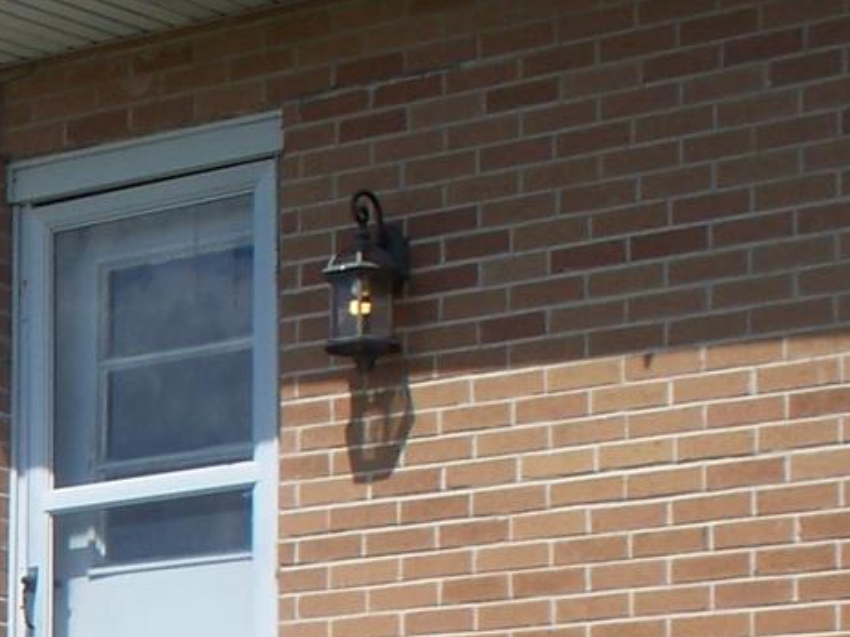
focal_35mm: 159
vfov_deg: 8.9
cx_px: -845
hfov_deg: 11.3
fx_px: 3904
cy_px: 1217
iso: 80
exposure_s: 1/640
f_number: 5
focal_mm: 7.54
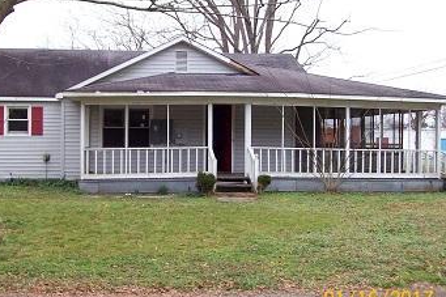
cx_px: 182
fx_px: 582
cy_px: 141
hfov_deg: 41.8
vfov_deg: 28.6
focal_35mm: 47
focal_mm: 6
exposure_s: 1/90.4
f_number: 2.7
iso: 80
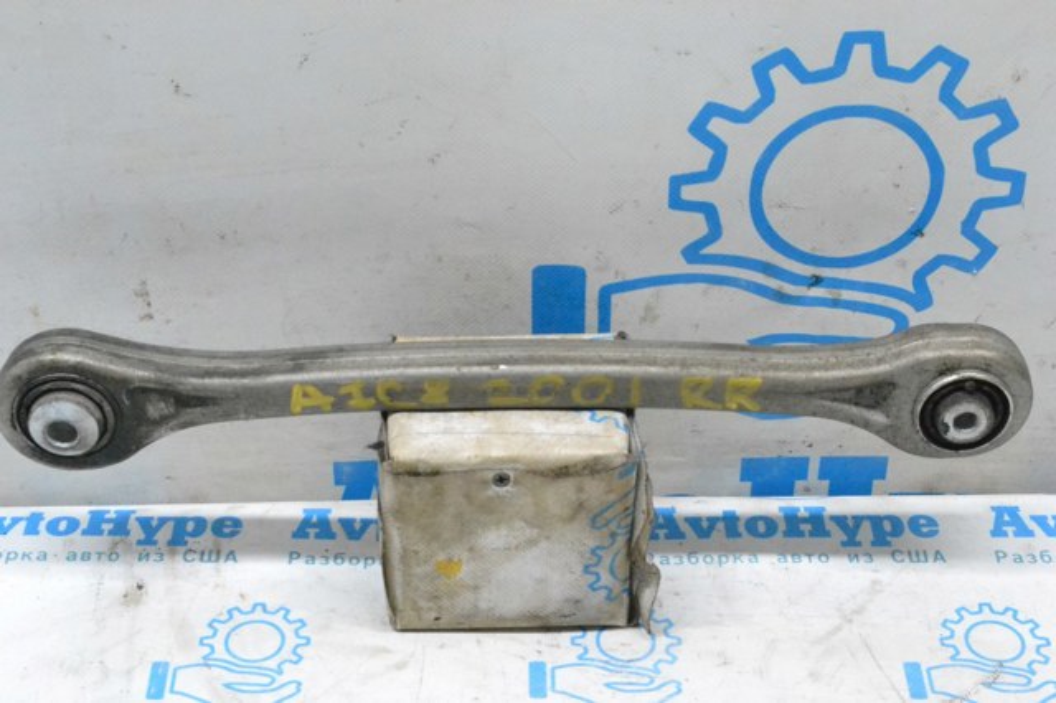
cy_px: 352
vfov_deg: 20.1
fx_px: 1979
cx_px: 528
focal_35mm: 68
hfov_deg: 29.9
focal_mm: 45
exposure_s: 1/160
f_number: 10
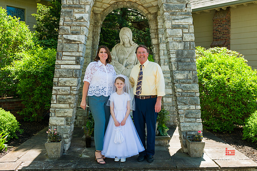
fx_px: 261
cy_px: 85
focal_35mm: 37
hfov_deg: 52.4
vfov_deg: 36.3
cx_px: 133
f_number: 5.6
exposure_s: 1/500
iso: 250
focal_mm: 28
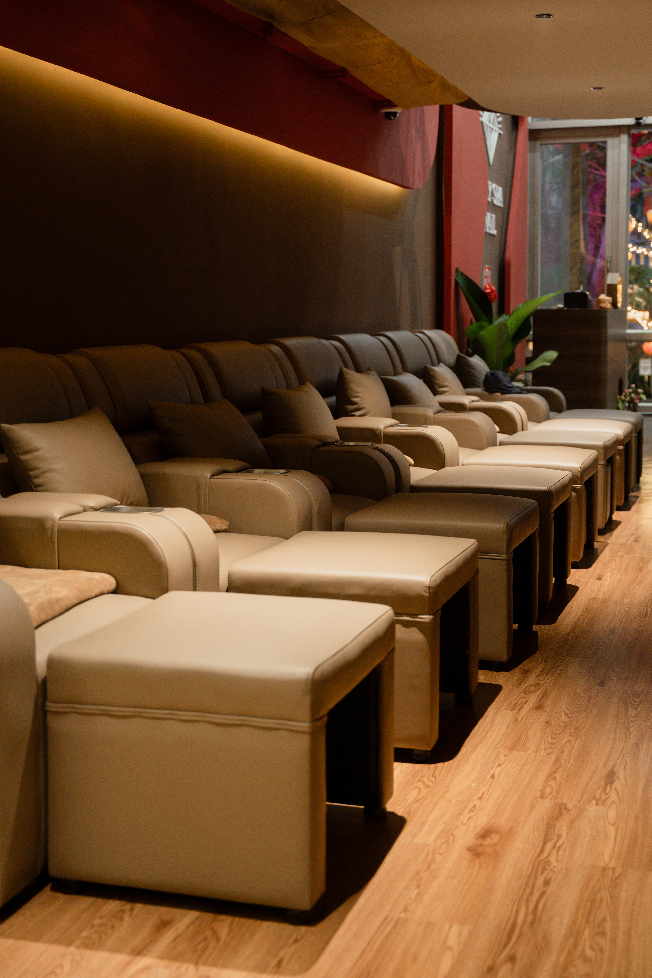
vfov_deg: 40.6
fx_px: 1319
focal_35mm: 49
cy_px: 424
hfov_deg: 27.8
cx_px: 356
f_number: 2.8
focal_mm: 42.5
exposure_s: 1/50
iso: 800
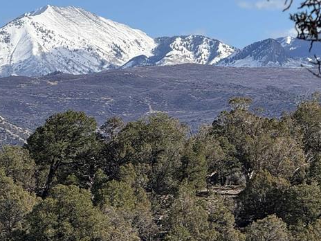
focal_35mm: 265
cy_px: 44
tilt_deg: +4.1
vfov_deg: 5.6
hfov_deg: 7.4
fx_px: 2457
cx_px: 2
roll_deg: -0.4
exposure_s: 1/1818
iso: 50
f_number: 2.8
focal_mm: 15.66
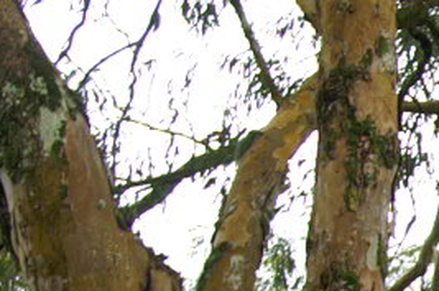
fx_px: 2264
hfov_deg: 9.3
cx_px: 1212
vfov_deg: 7.2
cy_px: 480
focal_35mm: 186
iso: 100
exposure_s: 1/80
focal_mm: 22
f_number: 5.6
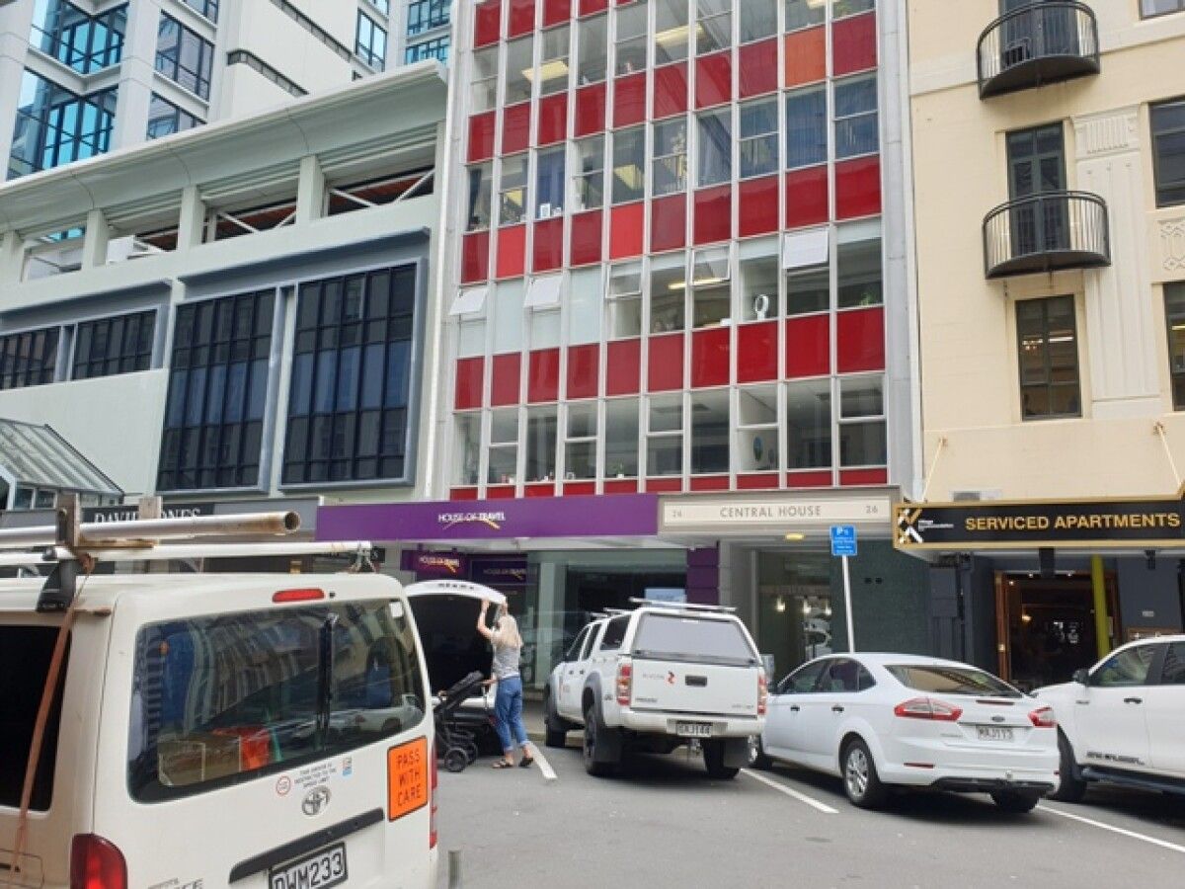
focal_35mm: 26
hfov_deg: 67.3
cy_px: 444
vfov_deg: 53.1
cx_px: 592
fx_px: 890
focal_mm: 4.3
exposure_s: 1/327
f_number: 2.4
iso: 50
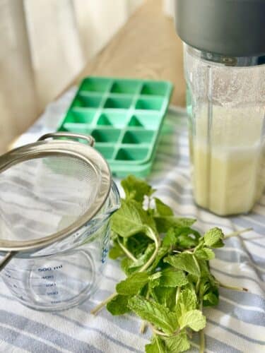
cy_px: 176
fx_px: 490
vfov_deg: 39.7
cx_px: 132
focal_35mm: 48
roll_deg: +2.8
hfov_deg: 30.3
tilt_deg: -41.0
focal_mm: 6.86
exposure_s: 1/1414
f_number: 1.78
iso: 80
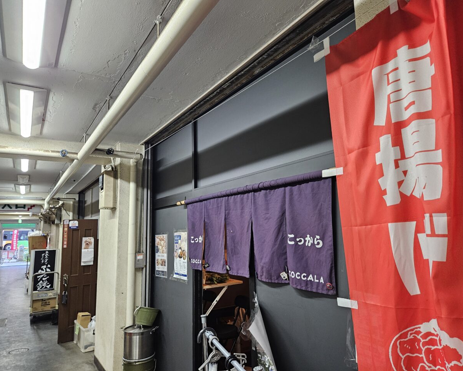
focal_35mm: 24
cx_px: 239
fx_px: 329
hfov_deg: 70.3
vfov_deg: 58.8
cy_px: 186
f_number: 1.8
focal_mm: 5.4
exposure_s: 1/142
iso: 500
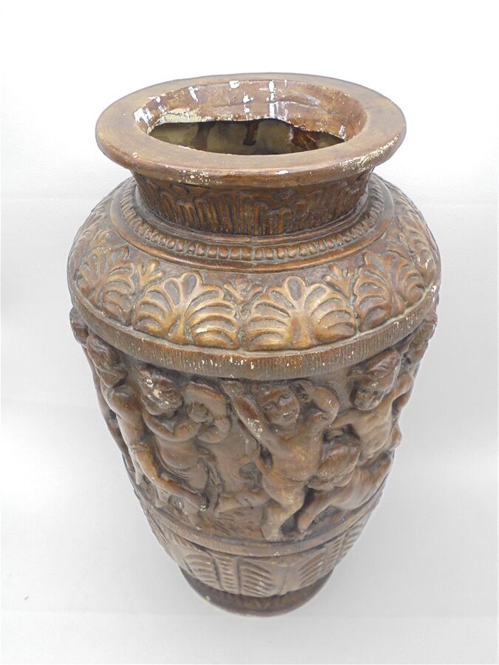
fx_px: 653
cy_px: 332
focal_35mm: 34
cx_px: 250
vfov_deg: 54.0
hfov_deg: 41.8
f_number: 4
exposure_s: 1/30
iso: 250
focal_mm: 6.1
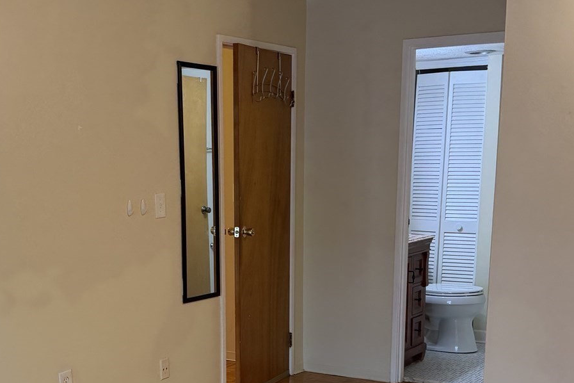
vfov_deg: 23.1
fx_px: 909
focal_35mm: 57
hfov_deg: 35.0
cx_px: 242
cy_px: 348
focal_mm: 6.76
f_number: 1.78
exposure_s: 1/60
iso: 200
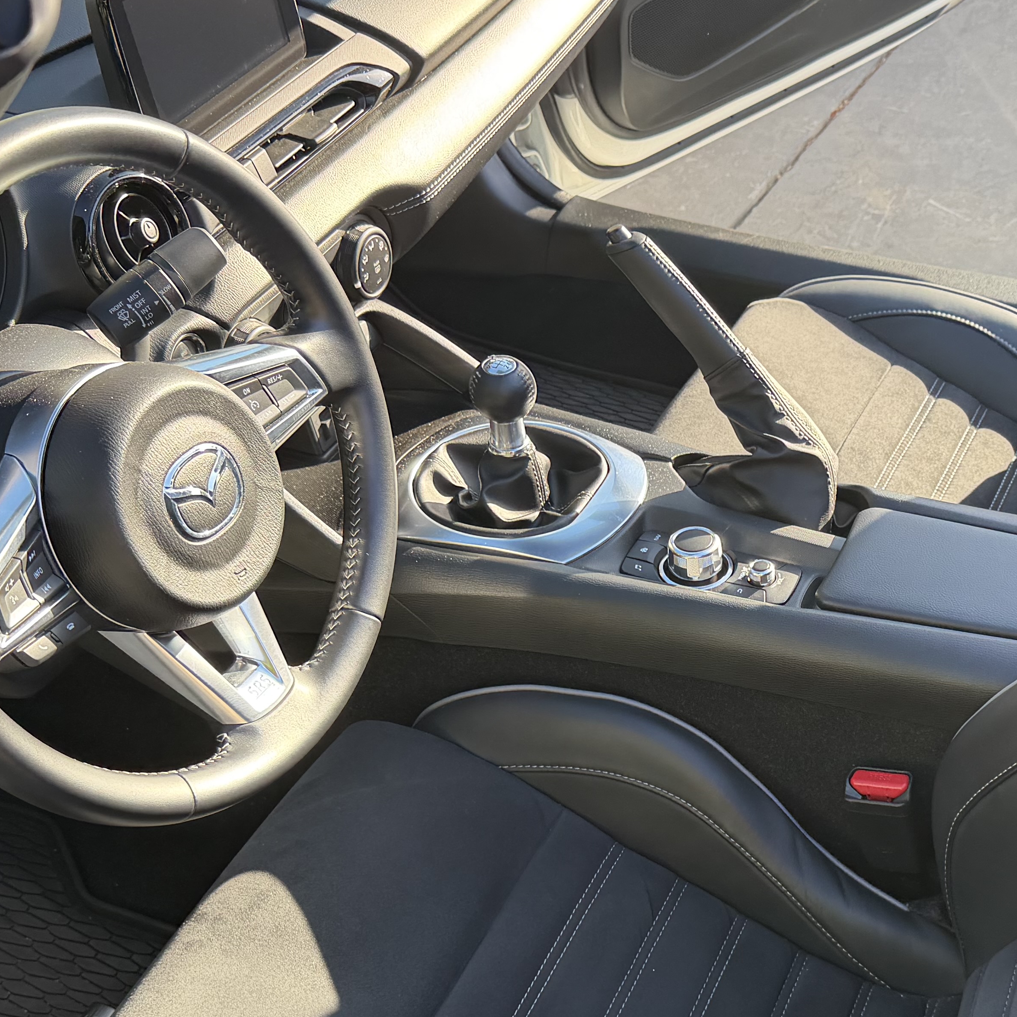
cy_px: 702
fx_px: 1695
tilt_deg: -41.4
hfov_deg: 32.3
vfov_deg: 33.0
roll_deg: +7.2
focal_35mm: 51
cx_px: 836
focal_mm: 6.76
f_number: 1.78
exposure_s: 1/274
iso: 80
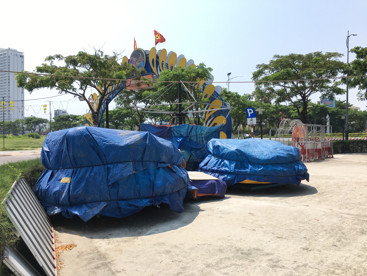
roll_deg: +0.0
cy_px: 138
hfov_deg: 61.7
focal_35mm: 29
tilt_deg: +1.2
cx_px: 184
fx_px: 307
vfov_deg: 48.2
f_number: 2.2
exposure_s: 1/1115
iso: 25
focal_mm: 4.15
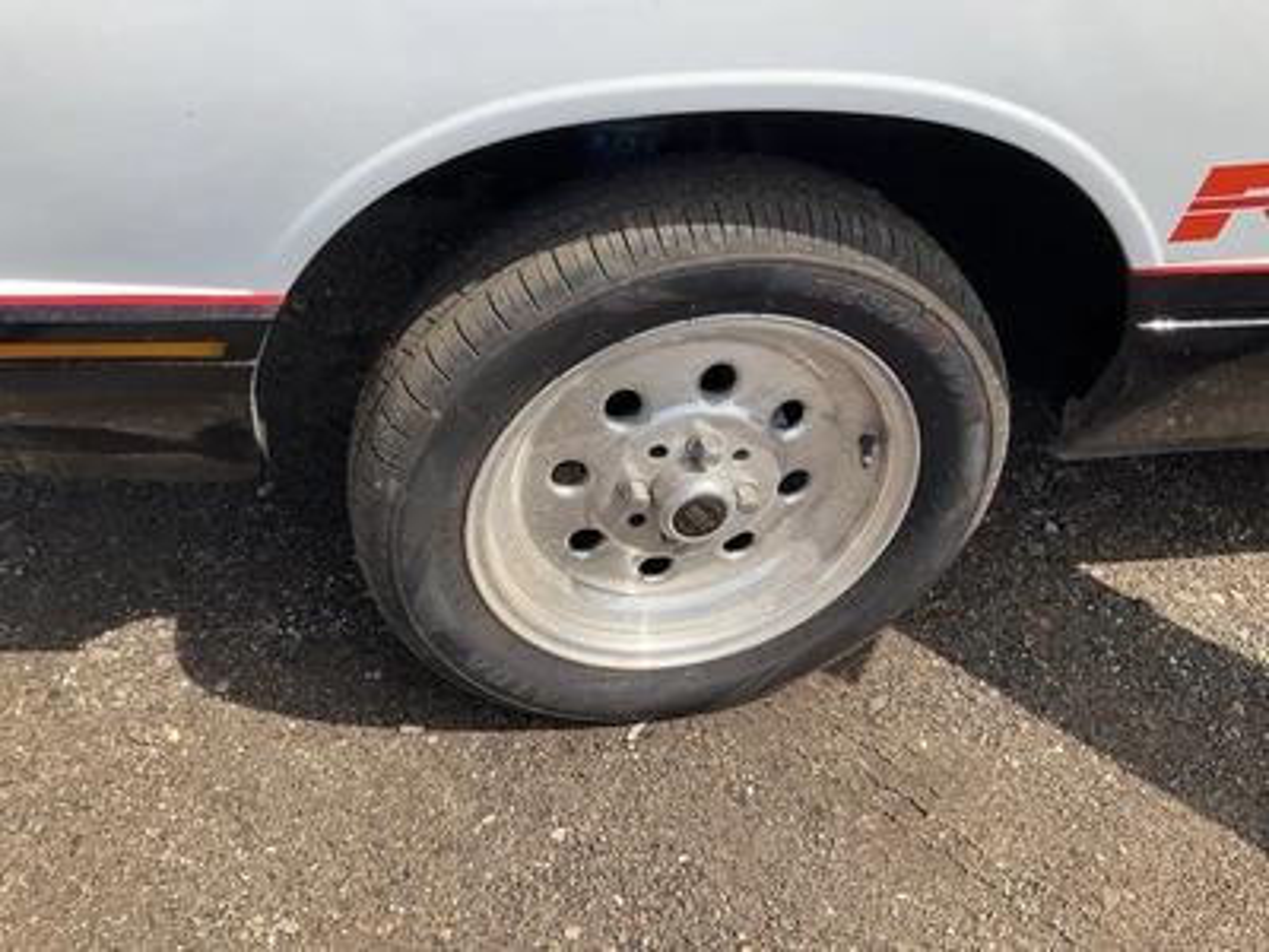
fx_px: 1063
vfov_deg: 48.2
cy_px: 476
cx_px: 634
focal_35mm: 29
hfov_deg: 61.7
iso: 25
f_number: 1.8
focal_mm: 3
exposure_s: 1/1144
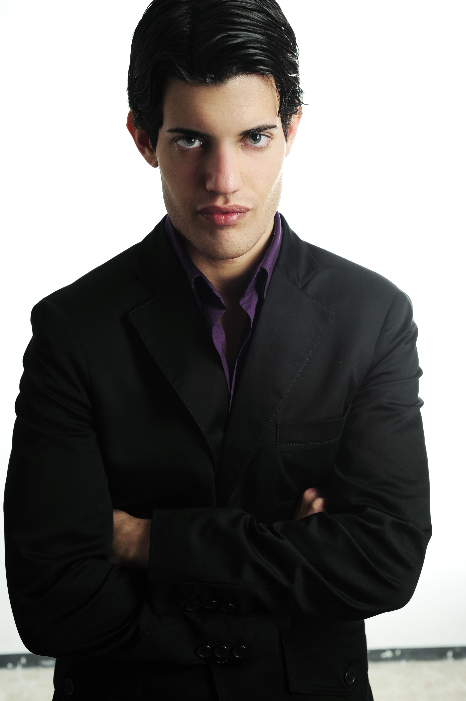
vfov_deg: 39.6
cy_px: 350
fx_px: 972
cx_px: 233
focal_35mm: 50
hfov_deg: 27.0
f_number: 6.3
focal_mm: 50
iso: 200
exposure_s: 1/200
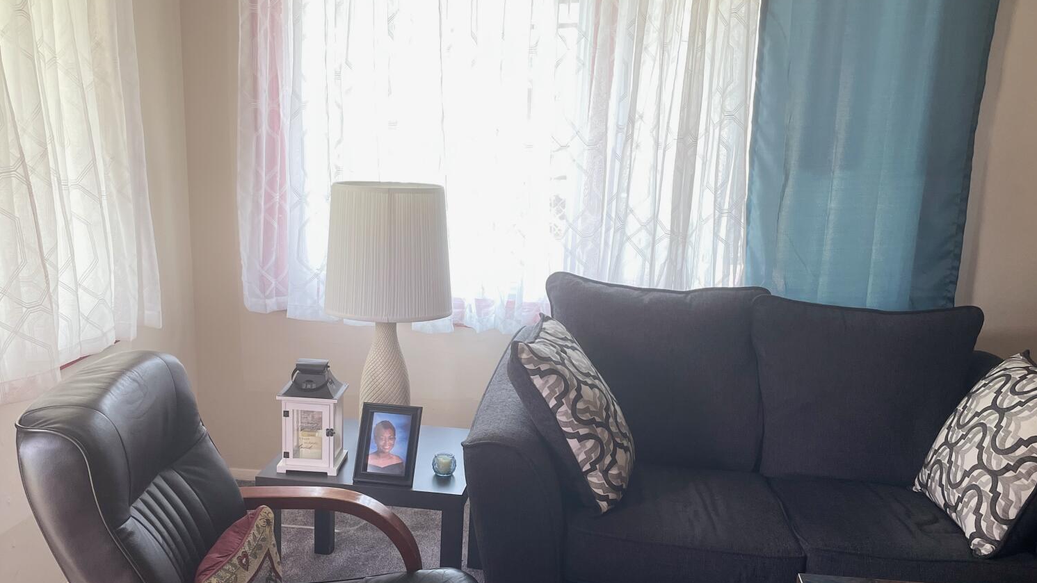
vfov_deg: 30.9
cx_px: 520
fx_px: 1045
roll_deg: -2.9
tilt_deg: -16.0
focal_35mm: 38
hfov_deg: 52.8
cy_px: 409
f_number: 1.6
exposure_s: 1/121
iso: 50
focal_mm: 4.2
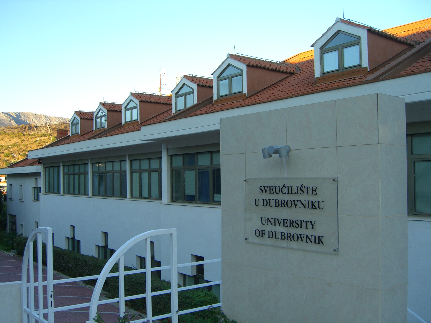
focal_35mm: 38
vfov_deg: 37.7
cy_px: 162
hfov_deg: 49.0
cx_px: 216
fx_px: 473
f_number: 2.8
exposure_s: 1/250
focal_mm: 7.9
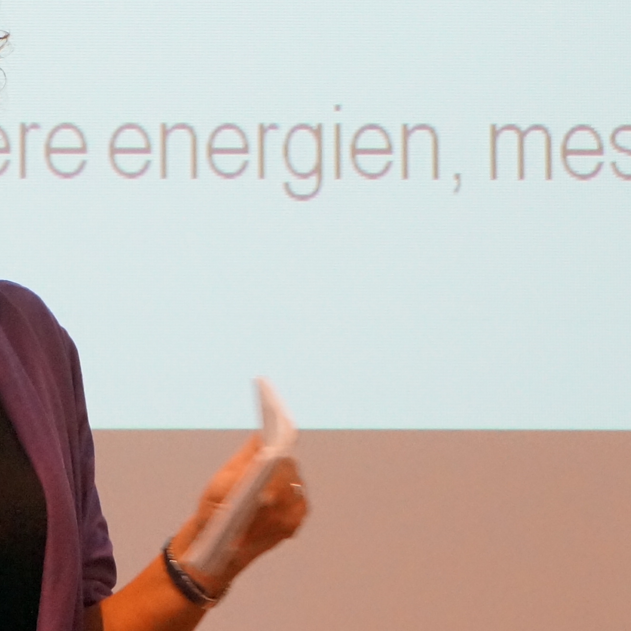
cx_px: -14
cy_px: 347
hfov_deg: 6.7
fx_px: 5395
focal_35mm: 262
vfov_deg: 6.7
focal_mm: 55
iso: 3200
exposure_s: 1/80
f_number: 5.6
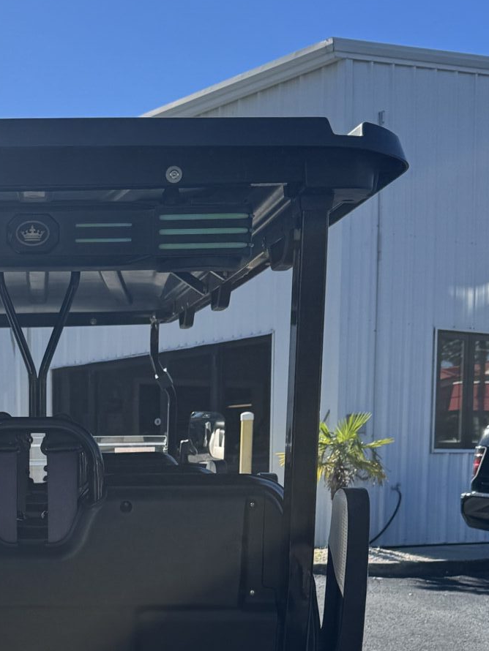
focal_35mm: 69
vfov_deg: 26.9
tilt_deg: -5.7
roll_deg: +0.5
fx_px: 1299
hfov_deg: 20.7
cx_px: 15
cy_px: 622
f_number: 1.78
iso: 80
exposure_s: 1/4950
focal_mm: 6.76
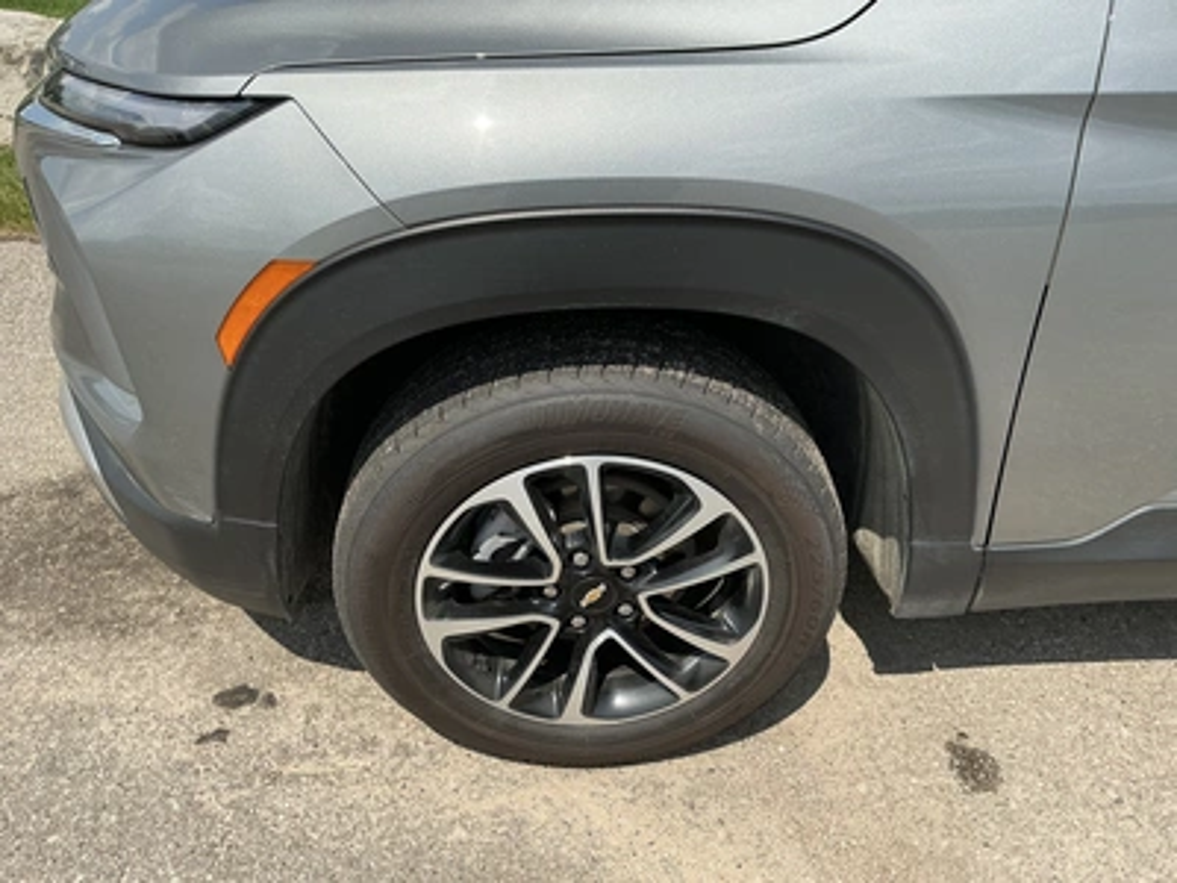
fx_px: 952
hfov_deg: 63.4
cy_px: 442
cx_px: 588
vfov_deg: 49.7
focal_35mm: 28
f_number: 1.8
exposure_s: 1/1786
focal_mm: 3
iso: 25
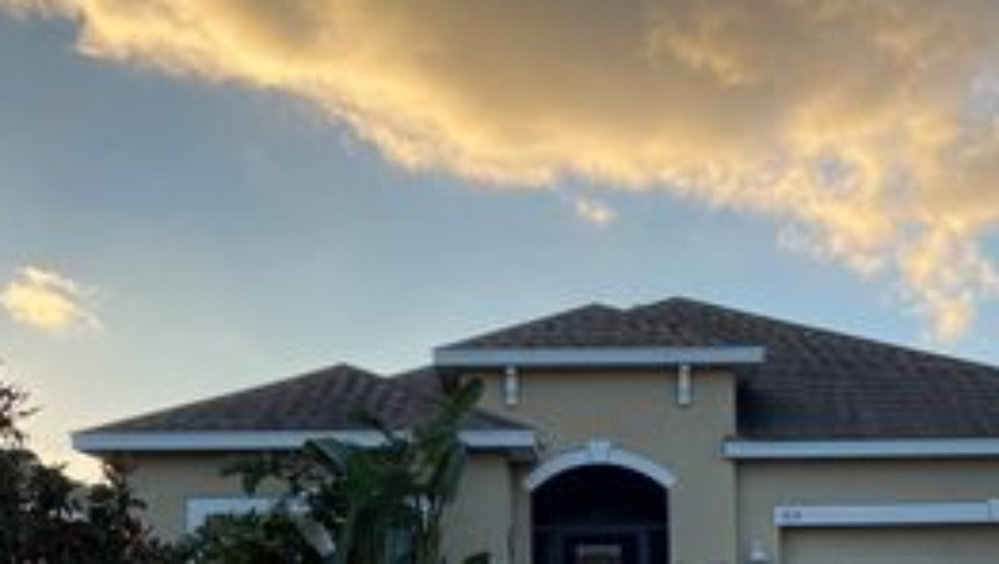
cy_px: 570
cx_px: 629
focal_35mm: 54
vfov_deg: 21.5
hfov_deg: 38.2
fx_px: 1432
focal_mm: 4.25
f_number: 1.8
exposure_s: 1/877
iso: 32
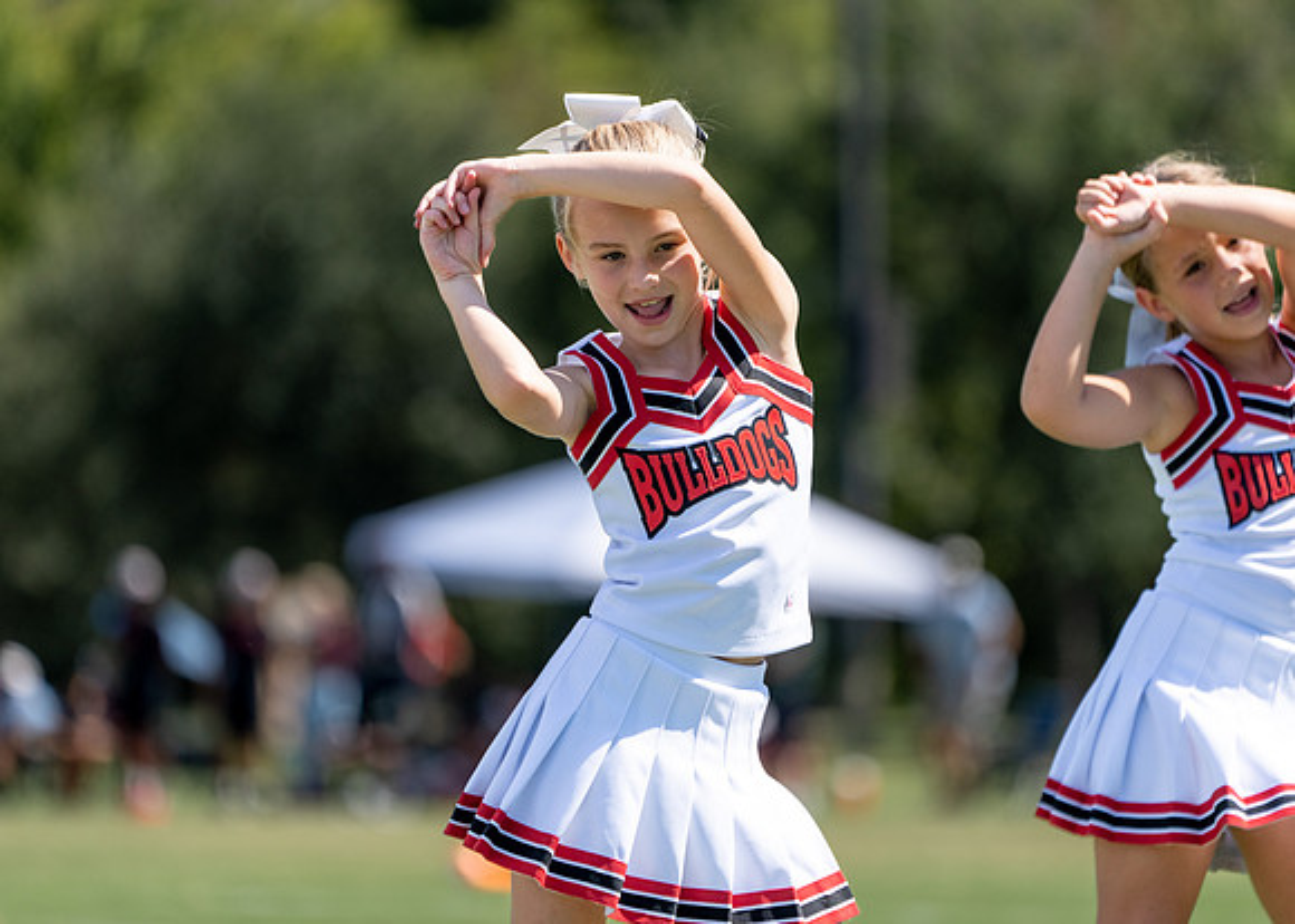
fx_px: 17675
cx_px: 701
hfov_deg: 4.2
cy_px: 422
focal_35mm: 481
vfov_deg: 3.0
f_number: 5.6
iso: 200
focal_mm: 388
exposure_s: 1/1250
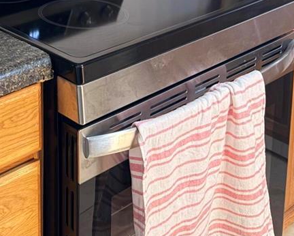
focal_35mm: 65
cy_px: -89
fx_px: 566
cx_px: 1
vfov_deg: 20.9
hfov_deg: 27.5
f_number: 1.78
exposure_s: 1/40
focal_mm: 6.76
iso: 640
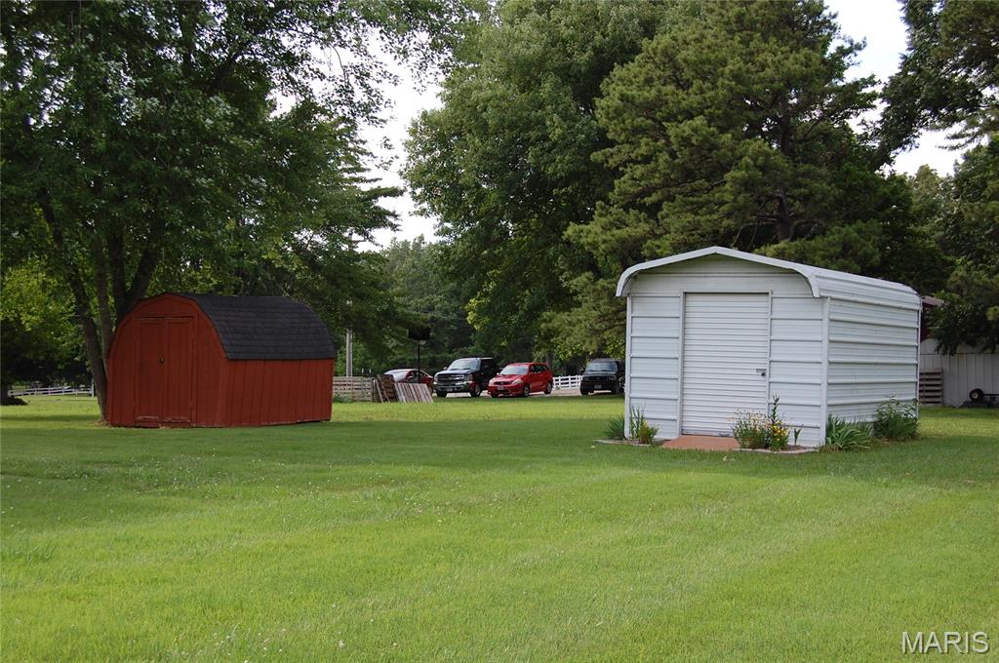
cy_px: 332
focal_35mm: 52
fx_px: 1455
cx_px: 500
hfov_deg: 37.9
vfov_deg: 25.7
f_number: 7.1
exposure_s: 1/200
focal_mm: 35
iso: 200
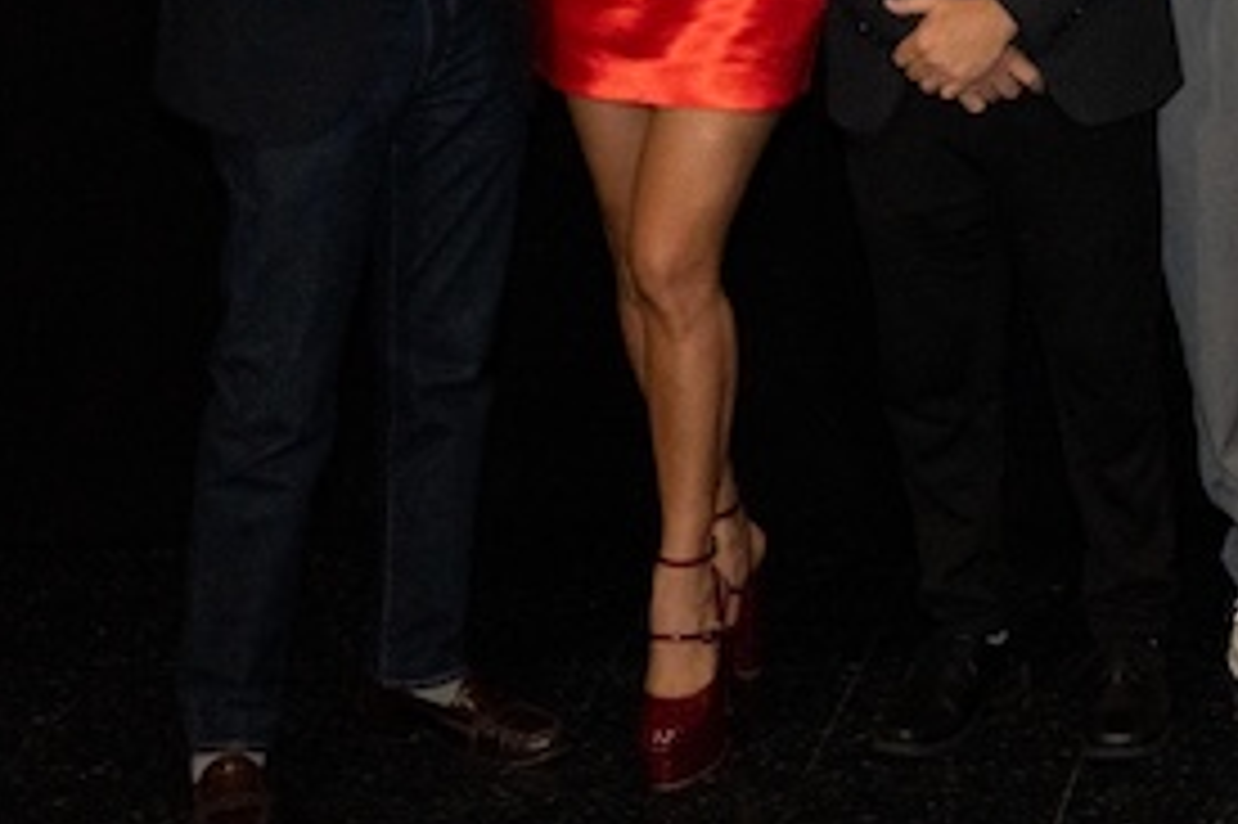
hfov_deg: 15.5
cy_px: -218
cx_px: 1796
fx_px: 4212
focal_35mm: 123
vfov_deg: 10.9
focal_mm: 33.7
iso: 1250
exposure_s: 1/125
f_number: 5.6
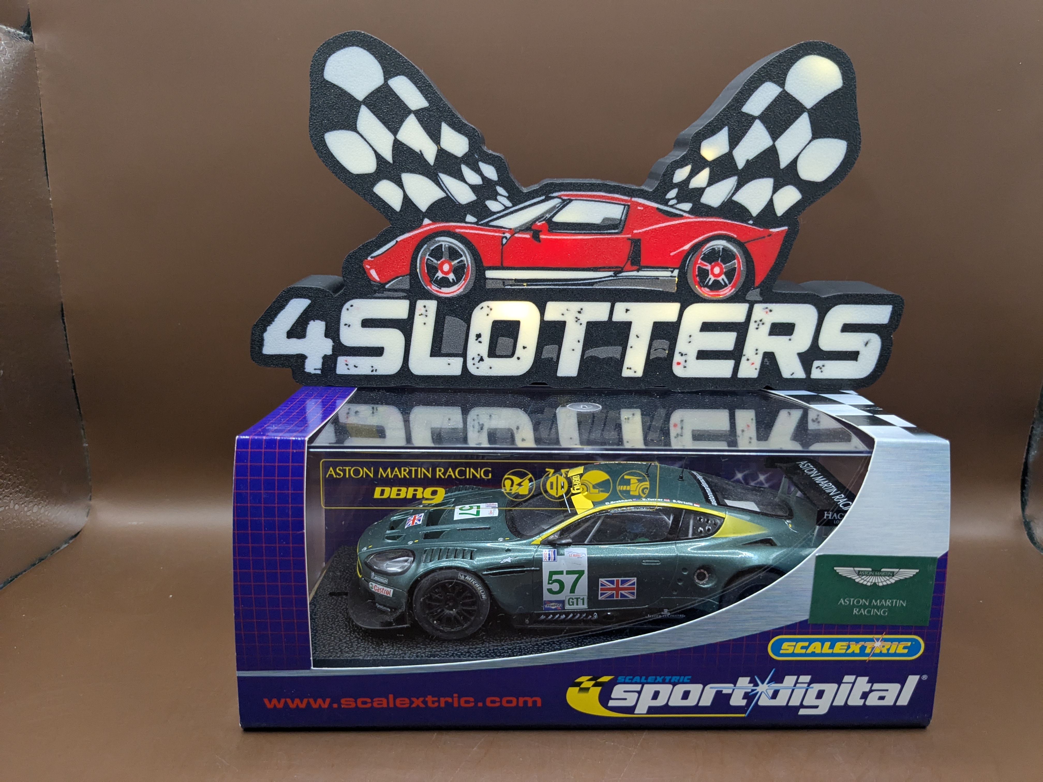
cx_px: 522
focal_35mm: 27
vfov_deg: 51.4
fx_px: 814
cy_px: 391
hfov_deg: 65.3
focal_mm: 4.38
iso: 334
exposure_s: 1/50
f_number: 1.73
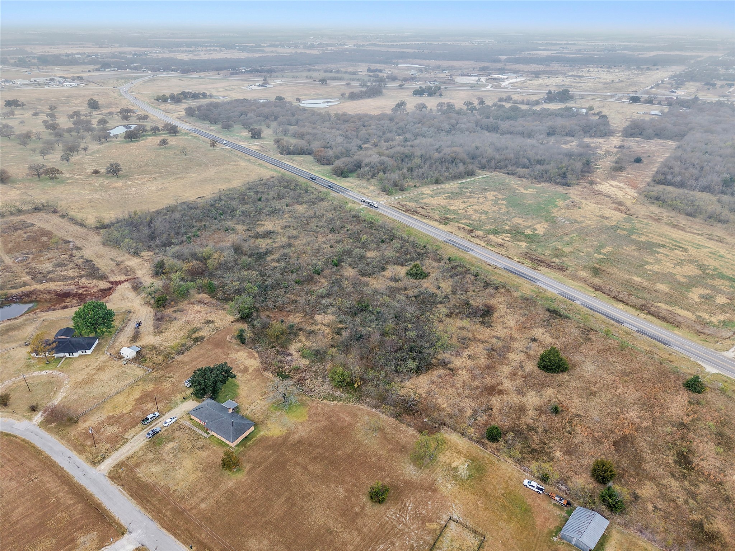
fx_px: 510
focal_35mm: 24
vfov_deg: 56.8
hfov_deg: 71.6
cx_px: 368
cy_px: 276
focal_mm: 8.67
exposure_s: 1/640
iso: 210
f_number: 1.8
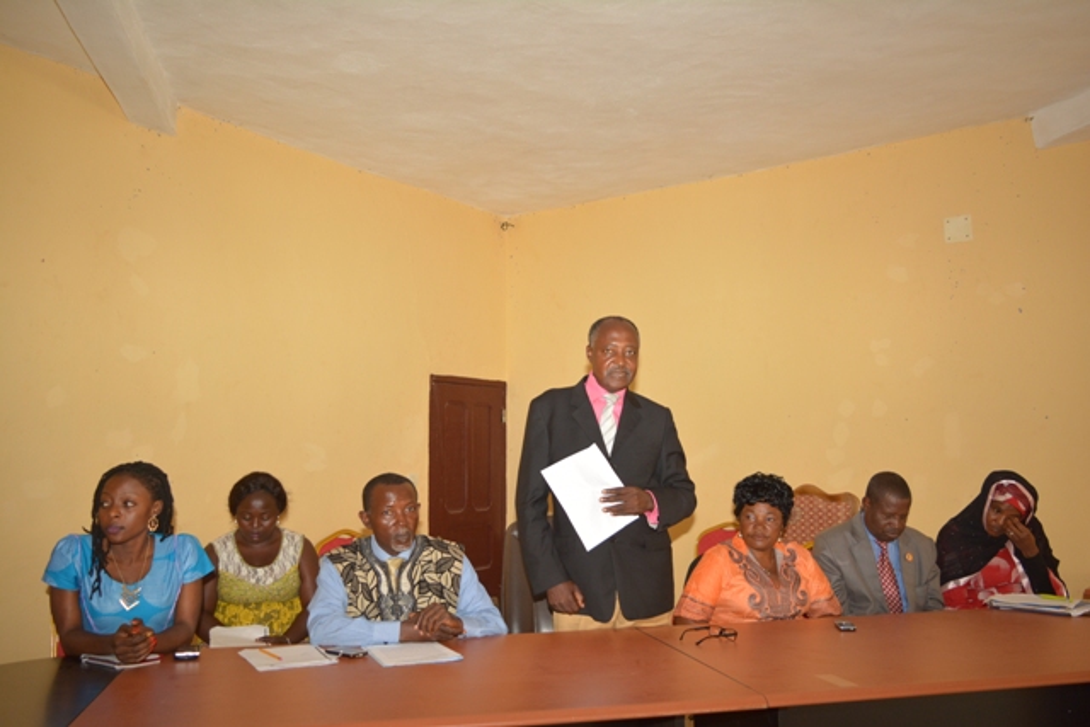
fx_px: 999
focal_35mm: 33
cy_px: 364
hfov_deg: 57.2
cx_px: 545
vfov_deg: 40.0
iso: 640
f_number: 3.8
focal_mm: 22
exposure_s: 1/80
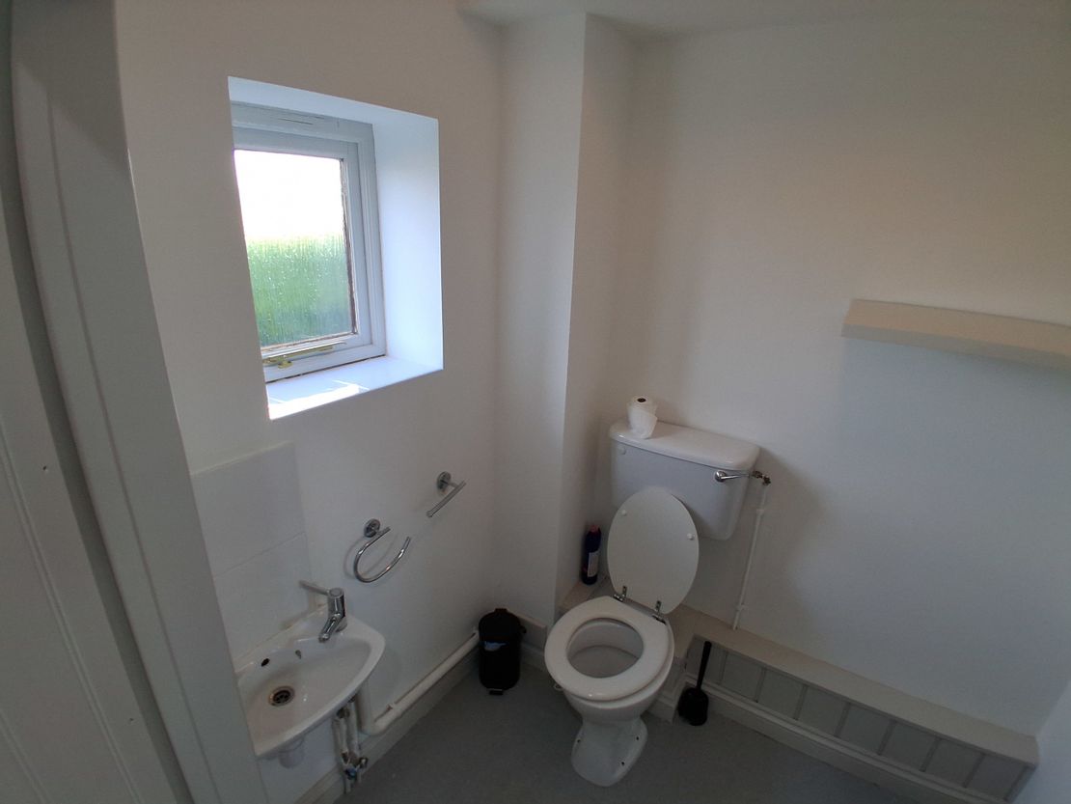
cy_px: 402
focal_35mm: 17
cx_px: 536
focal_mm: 1.4
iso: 64
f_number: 2.2
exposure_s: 1/120
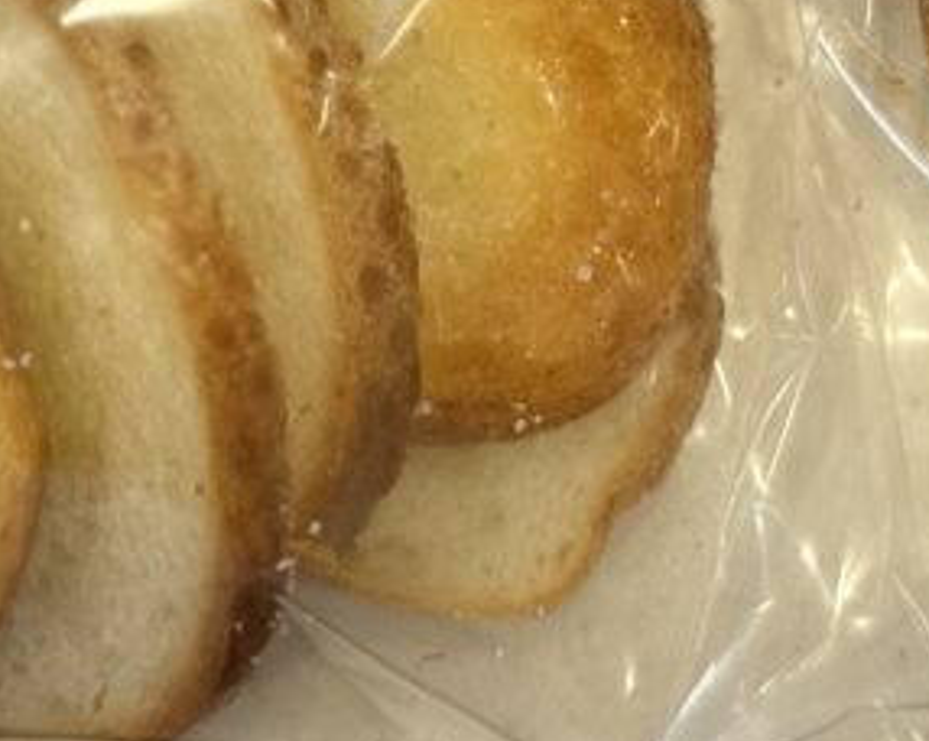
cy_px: -332
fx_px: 4613
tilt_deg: -75.9
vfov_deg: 9.0
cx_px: 614
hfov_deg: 11.5
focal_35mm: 168
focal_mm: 6.76
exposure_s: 1/104
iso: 100
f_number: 1.78
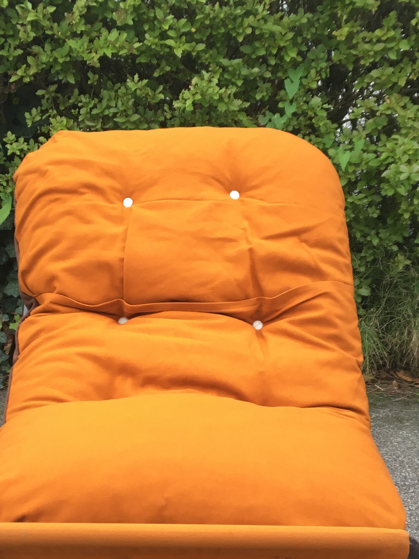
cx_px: 185
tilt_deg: -22.3
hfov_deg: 28.0
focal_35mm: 52
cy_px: 366
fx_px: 839
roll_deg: +0.6
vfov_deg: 36.5
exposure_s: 1/33
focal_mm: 4.15
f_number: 2.2
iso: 64
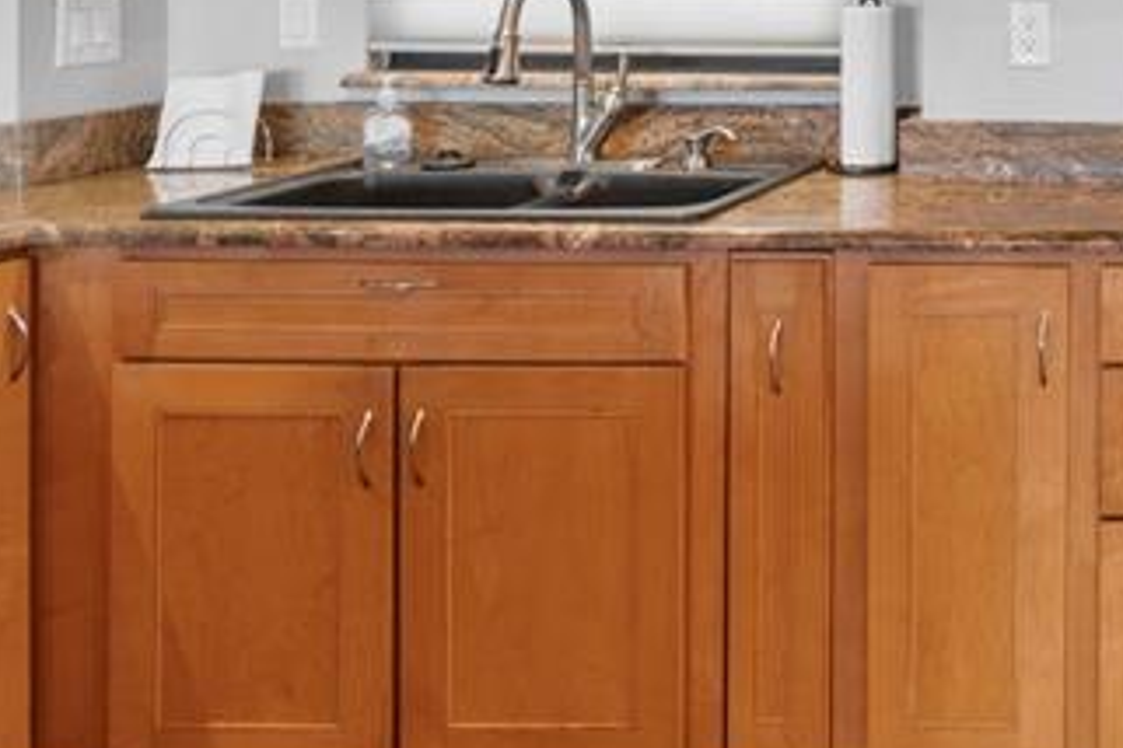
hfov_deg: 31.1
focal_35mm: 51
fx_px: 1591
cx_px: 1427
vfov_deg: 24.6
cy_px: -87
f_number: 9
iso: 100
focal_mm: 16
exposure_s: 2.5
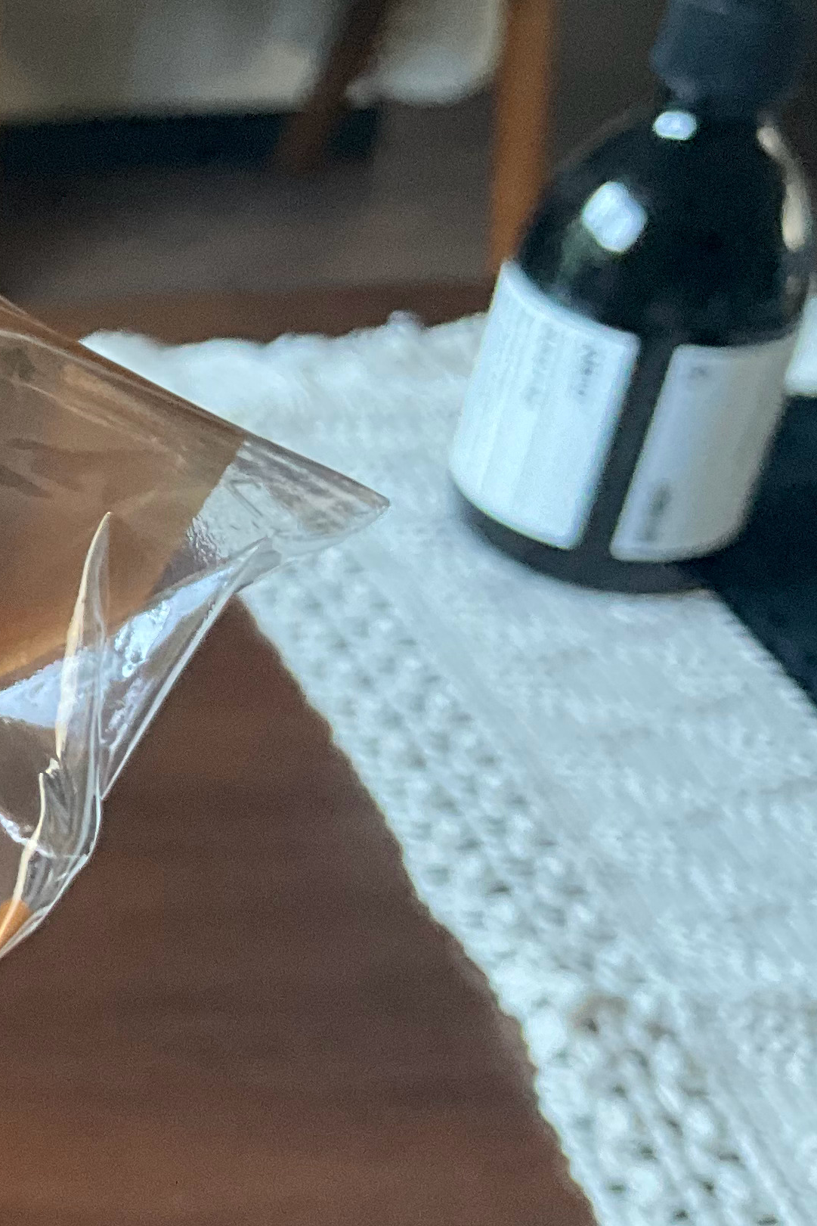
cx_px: -670
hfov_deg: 15.5
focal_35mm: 75
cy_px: 694
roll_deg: +0.9
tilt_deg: -35.7
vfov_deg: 27.0
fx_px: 2552
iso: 160
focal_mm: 3
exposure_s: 1/60
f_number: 1.8
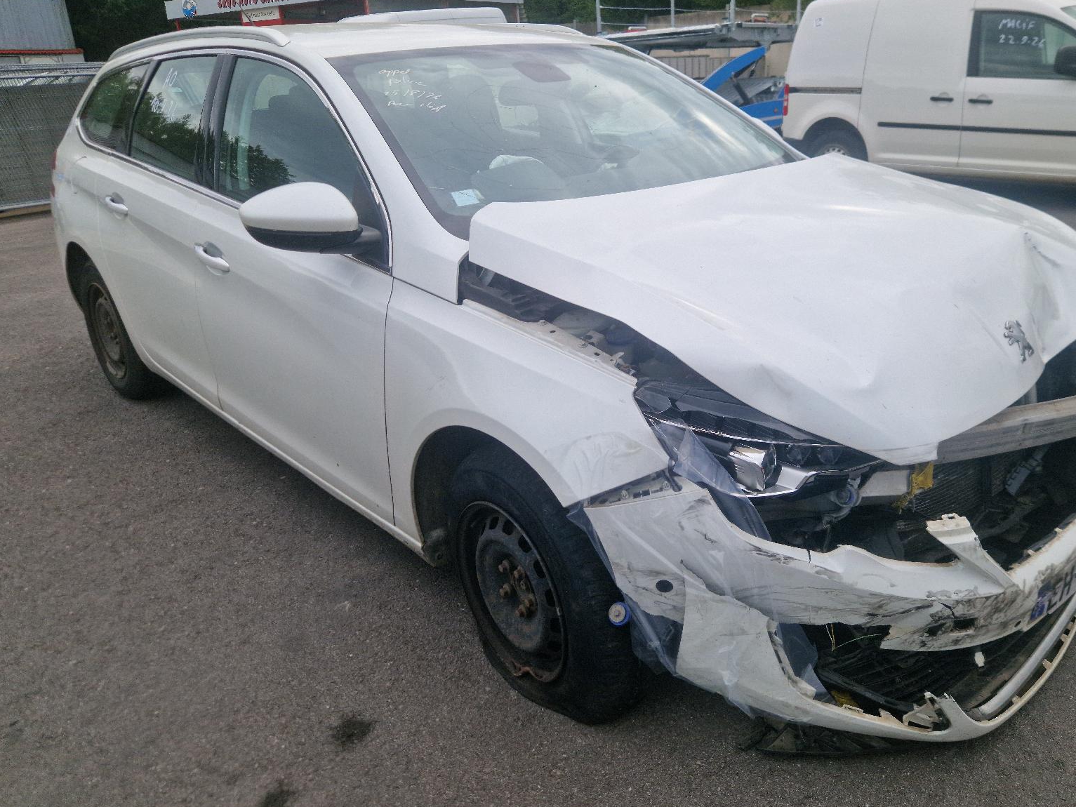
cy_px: 356
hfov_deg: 65.0
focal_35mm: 27
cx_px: 618
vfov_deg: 51.2
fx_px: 839
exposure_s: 1/714
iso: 50
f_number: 1.8
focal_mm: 5.4
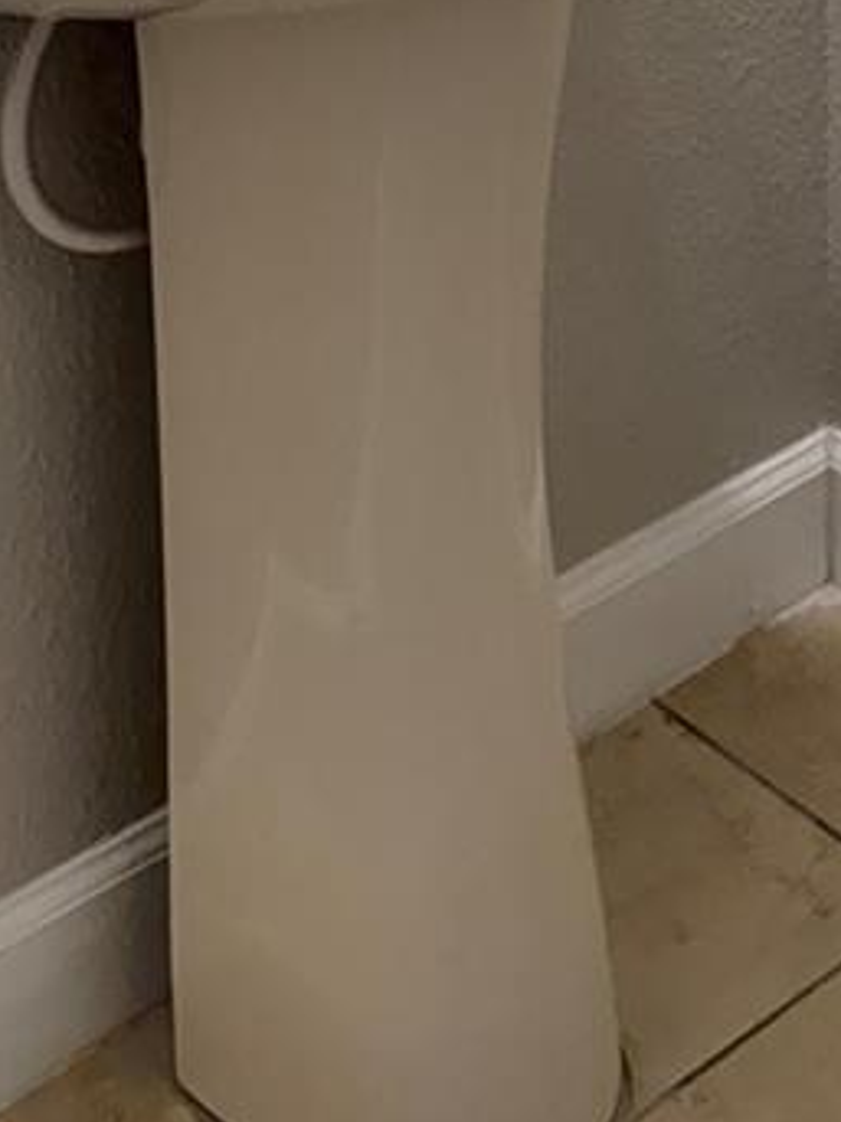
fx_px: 2723
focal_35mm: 84
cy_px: -782
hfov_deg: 15.8
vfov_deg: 18.9
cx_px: 1332
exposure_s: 1/120
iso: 160
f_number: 1.78
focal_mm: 6.76
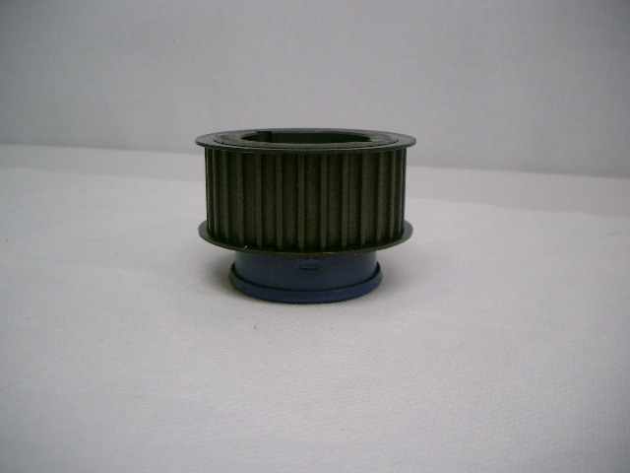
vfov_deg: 38.7
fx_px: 673
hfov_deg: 50.1
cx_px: 315
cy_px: 236
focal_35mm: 37
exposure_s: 1/60
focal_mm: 7.6
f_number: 2.6
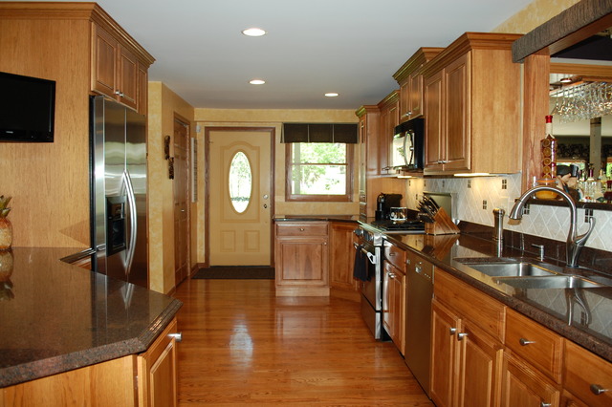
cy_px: 204
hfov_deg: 67.4
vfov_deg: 47.9
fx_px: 459
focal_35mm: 27
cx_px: 306
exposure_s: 1/60
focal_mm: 18
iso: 400
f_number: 4
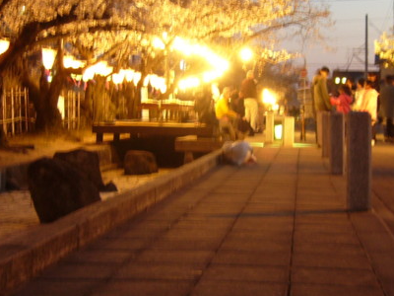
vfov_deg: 21.0
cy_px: 120
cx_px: 257
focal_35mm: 70
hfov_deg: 27.6
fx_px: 797
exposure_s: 1
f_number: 2.8
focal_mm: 5.8
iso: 80
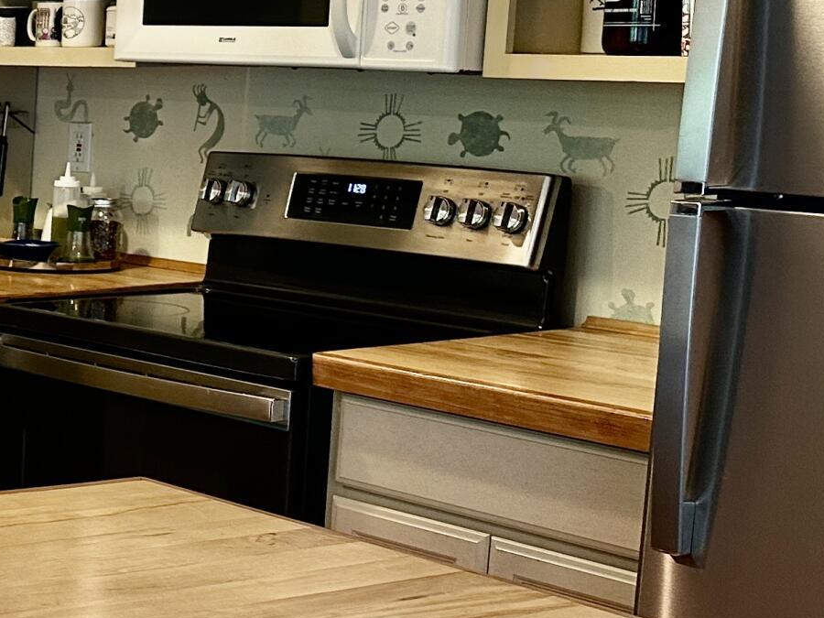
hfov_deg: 20.3
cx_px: -472
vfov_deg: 18.4
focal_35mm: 80
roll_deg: -0.8
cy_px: 320
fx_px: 1904
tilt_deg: -8.3
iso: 200
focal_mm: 6.86
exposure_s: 1/60
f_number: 1.78
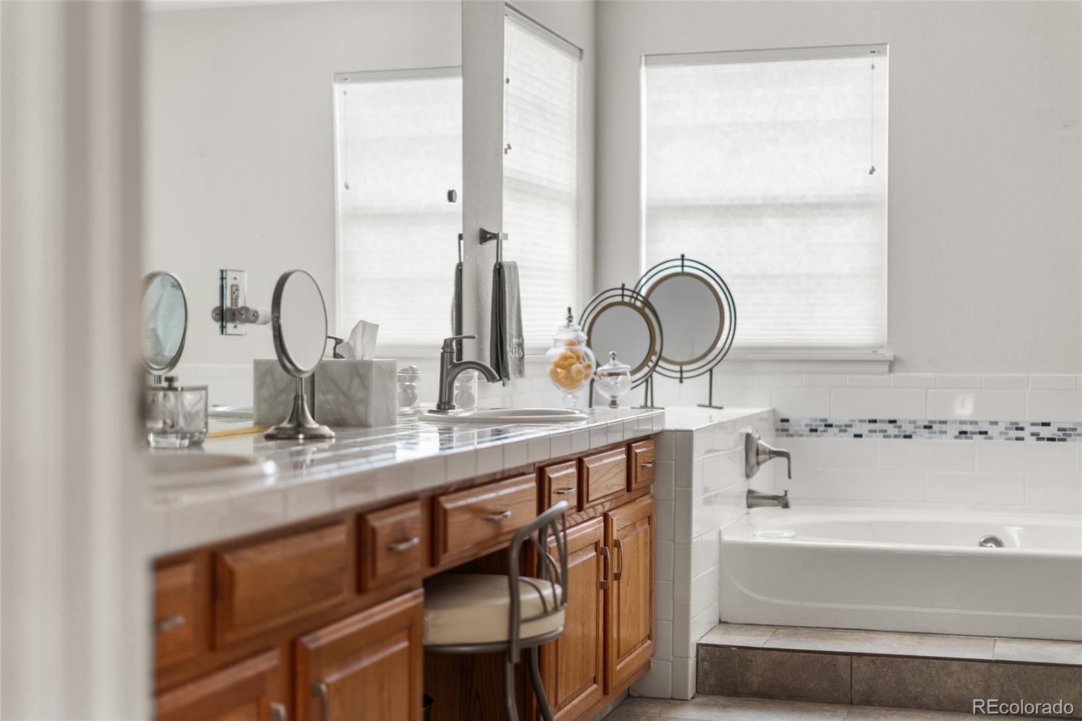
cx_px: 541
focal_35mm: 50
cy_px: 360
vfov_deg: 27.0
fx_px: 1502
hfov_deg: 39.6
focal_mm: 50
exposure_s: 1/80
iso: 500
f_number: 1.8
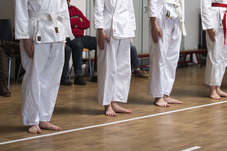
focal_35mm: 100
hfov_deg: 20.4
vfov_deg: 13.6
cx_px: 143
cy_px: 22
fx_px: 631
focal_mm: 50
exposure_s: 1/320
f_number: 2.8
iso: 100
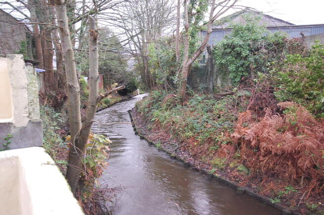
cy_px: 108
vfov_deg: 43.5
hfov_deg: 62.0
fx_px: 270
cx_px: 162
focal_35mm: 30
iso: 800
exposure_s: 1/8
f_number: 5.6
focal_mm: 20
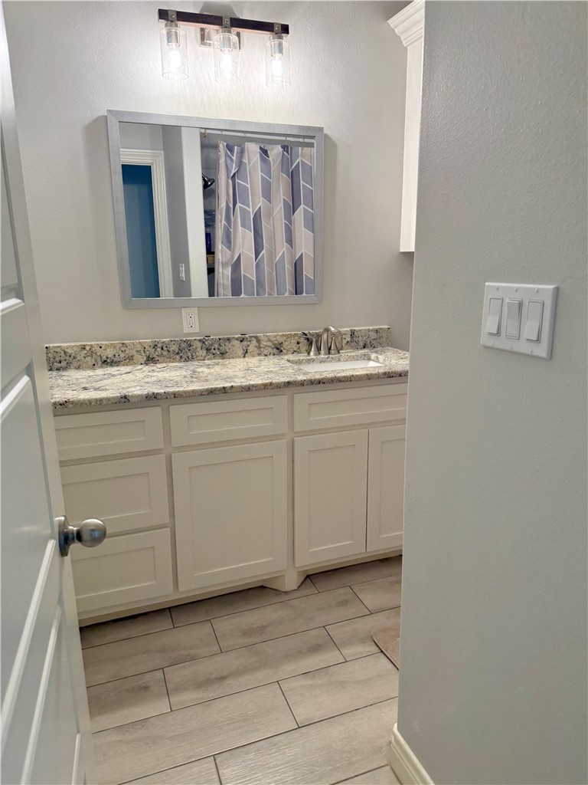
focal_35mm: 24
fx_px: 544
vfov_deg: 71.6
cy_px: 392
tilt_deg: -13.4
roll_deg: +0.4
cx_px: 294
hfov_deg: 56.8
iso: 160
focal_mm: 6.76
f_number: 1.78
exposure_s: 1/120
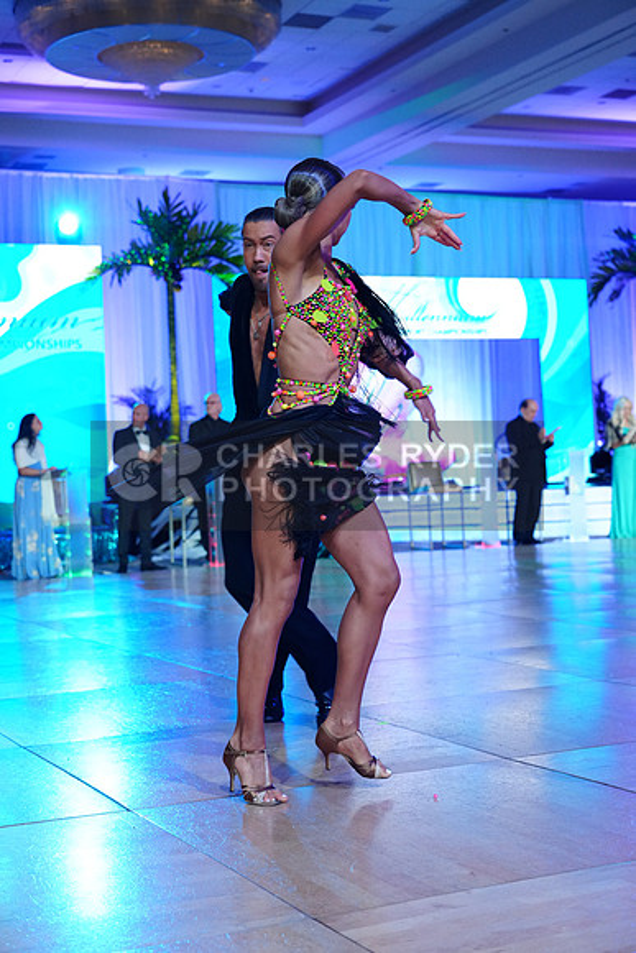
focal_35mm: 54
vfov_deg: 36.9
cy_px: 476
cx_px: 318
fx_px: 1430
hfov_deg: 25.1
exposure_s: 1/400
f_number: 4
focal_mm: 54
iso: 2500
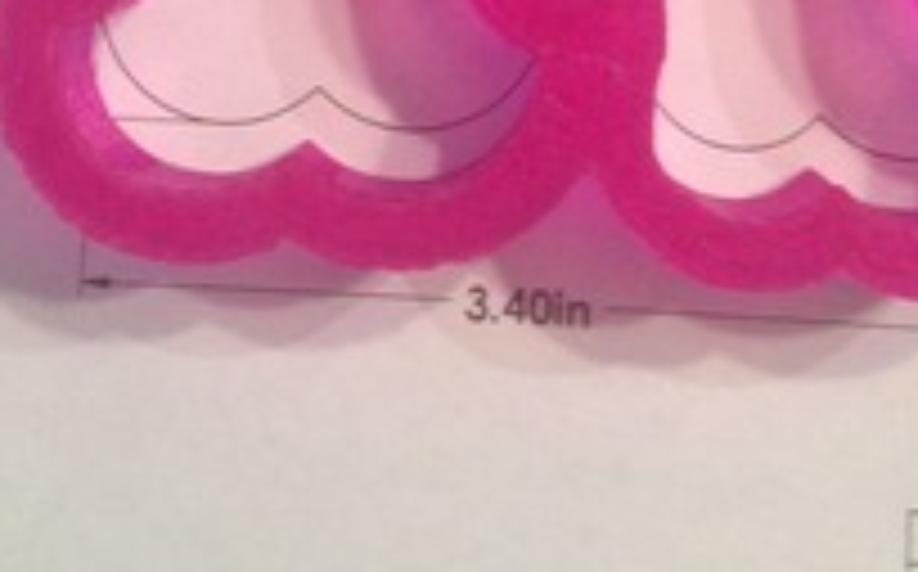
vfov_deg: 13.5
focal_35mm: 91
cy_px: -279
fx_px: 2274
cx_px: 434
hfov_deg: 22.8
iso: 125
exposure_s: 1/20
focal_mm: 4.28
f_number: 2.4
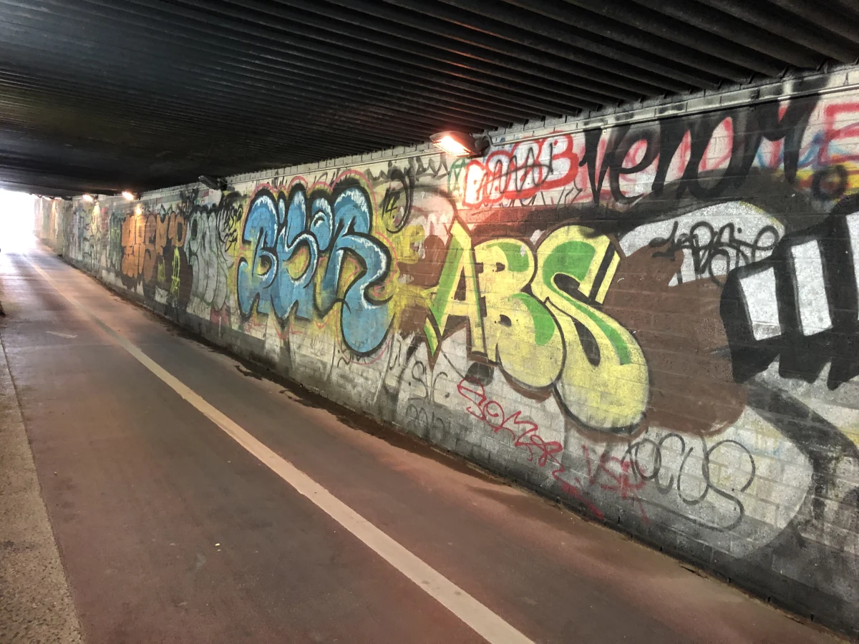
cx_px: 430
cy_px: 322
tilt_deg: -2.4
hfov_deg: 63.4
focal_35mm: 28
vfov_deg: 49.7
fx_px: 695
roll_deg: -5.5
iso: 100
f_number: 1.8
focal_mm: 4
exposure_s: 1/8
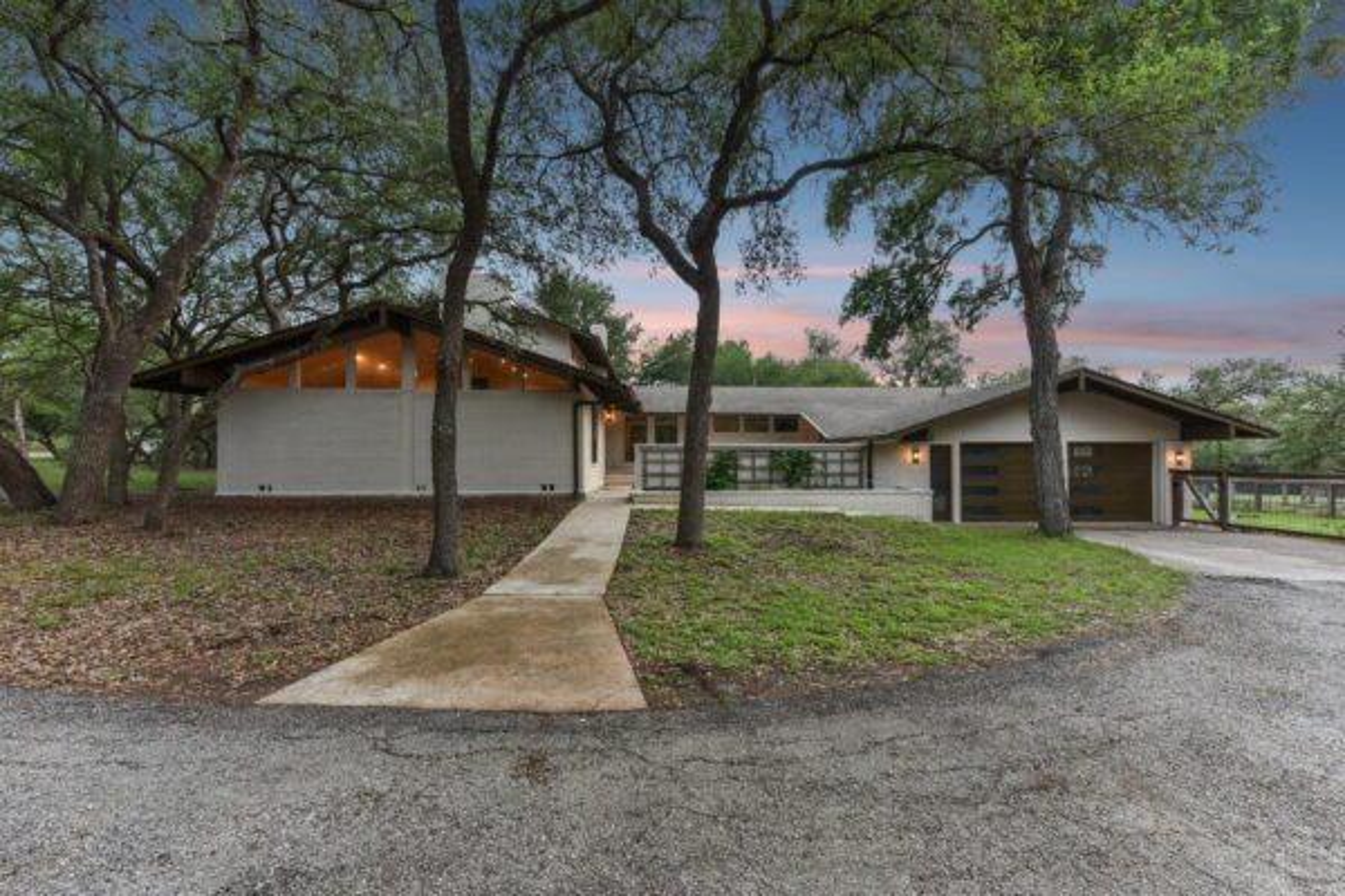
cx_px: 672
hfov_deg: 104.3
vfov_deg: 81.2
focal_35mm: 14
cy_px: 448
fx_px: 523
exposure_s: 1/15
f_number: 8
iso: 280
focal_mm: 14
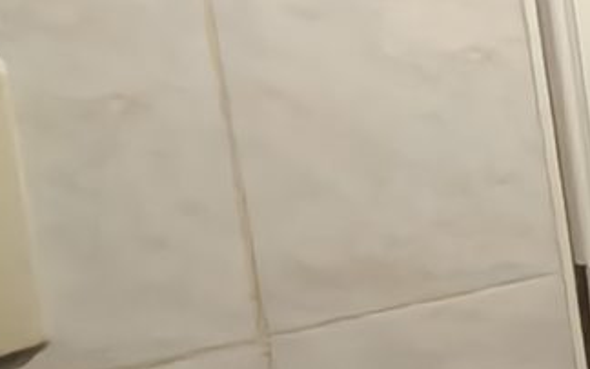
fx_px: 2156
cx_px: 1894
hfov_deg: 10.1
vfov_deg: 9.8
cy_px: 129
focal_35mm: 134
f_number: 2.2
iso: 160
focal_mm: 1.68
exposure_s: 1/50
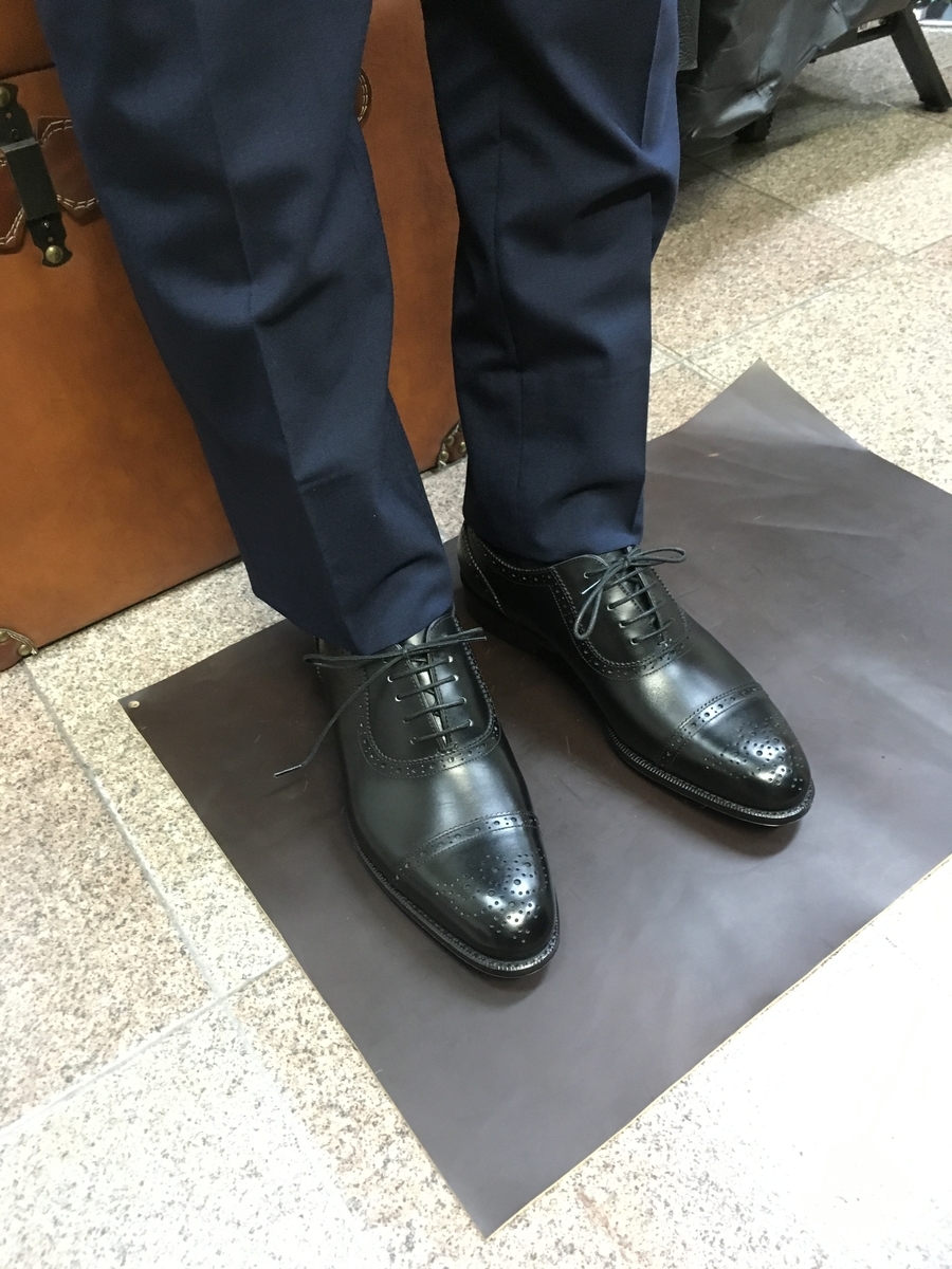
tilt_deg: -45.6
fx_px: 1063
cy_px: 634
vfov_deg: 61.7
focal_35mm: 29
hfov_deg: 48.2
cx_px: 476
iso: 200
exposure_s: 1/15
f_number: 2.2
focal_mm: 4.15
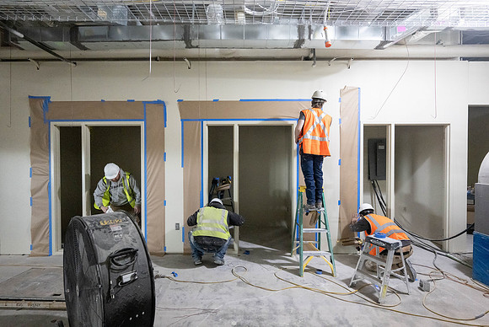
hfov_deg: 88.3
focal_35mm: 19
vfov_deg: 66.0
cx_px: 244
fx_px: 252
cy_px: 164
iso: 5000
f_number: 4
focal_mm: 18.5
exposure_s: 1/200
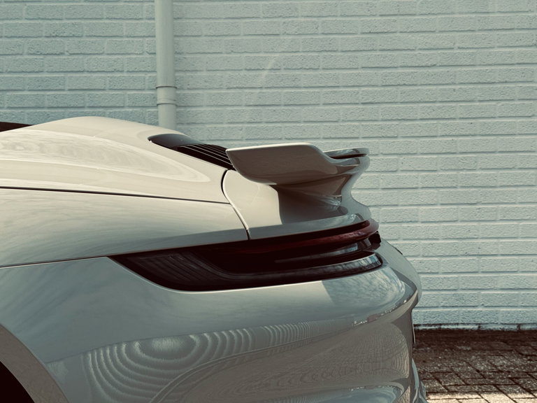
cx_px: 268
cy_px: 202
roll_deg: +0.2
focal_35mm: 48
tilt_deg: -1.2
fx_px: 745
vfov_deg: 30.3
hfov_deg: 39.7
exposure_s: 1/4310
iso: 64
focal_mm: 6.76
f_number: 1.78
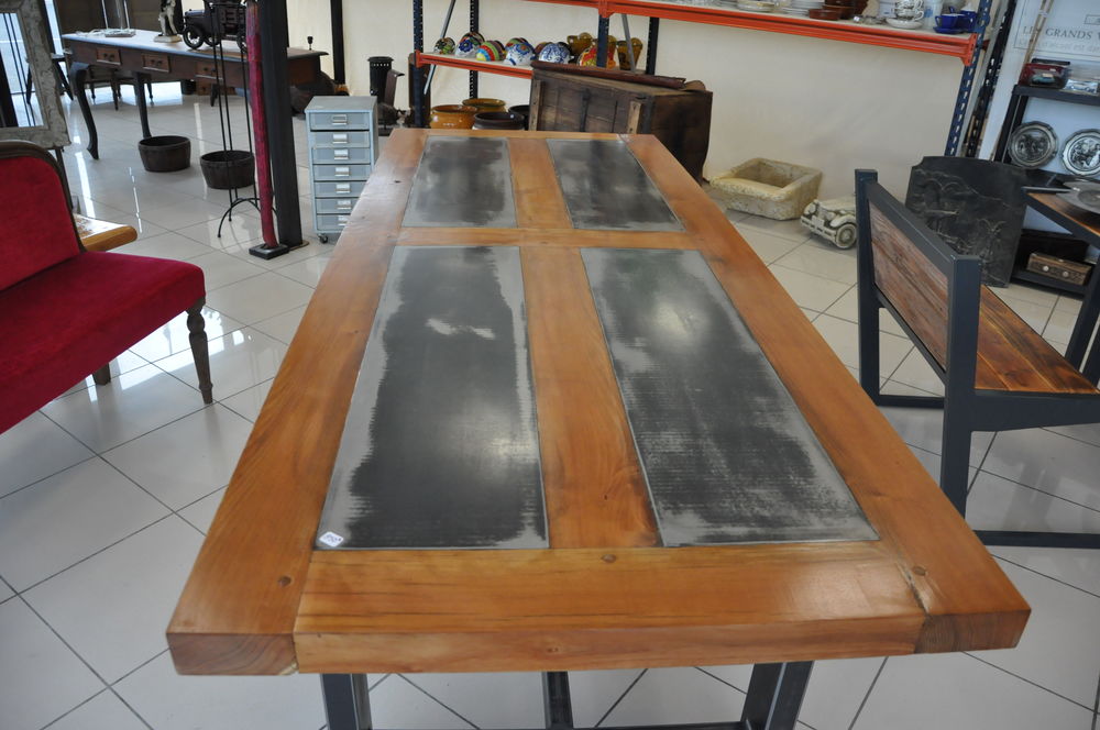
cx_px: 550
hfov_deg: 67.4
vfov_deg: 47.8
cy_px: 365
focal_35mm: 27
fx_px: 824
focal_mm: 18
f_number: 3.5
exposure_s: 1/400
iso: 1600
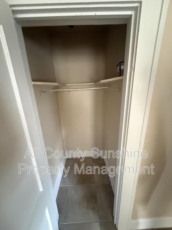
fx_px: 93
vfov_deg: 102.1
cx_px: 86
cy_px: 115
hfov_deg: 85.7
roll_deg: +2.1
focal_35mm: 14
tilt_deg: -17.7
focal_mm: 2.22
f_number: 2.2
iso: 1600
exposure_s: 1/50
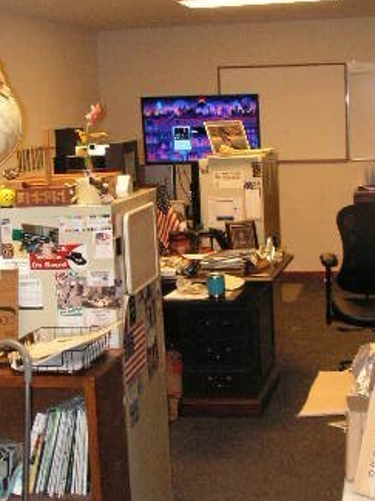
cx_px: 159
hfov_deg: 20.7
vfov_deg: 27.4
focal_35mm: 71
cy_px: 277
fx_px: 1028
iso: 160
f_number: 3.2
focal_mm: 6
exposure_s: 1/40
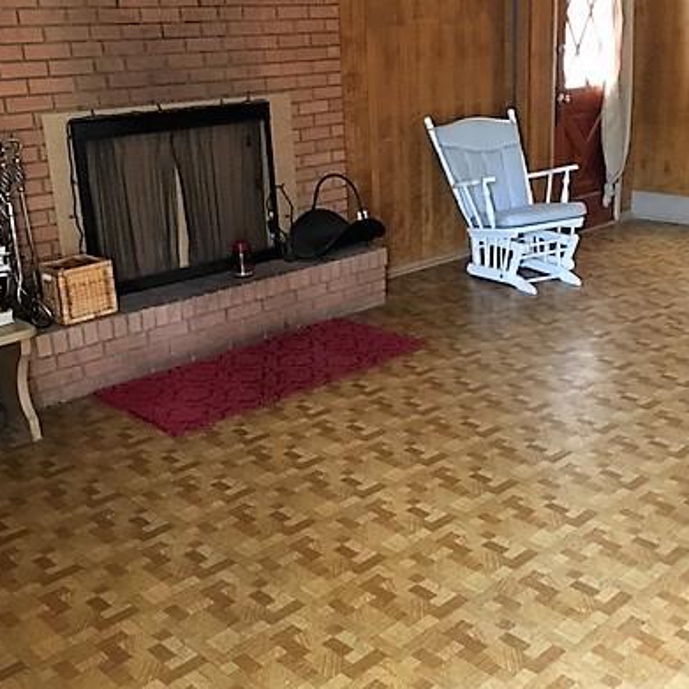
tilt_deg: -16.8
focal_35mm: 42
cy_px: 324
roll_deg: +1.8
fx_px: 946
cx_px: 396
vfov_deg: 40.0
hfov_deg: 39.9
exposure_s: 1/20
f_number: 2.2
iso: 200
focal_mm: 4.15
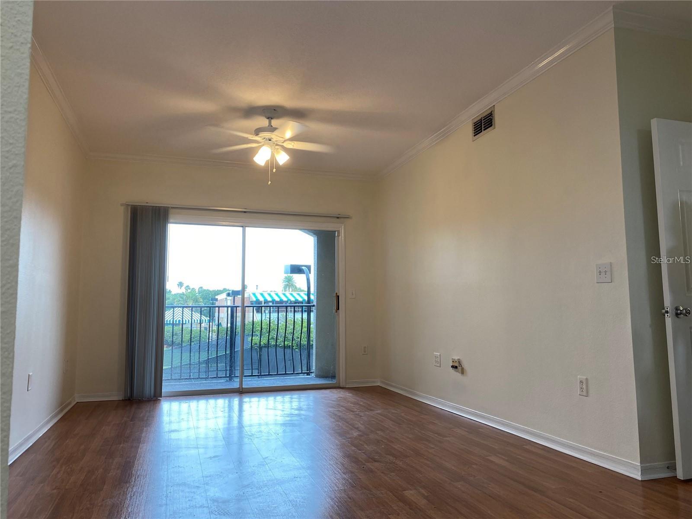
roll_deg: +1.0
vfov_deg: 53.1
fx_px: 520
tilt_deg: +7.6
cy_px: 260
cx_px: 346
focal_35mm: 26
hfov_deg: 67.3
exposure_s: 1/120
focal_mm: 4.25
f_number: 1.8
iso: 64
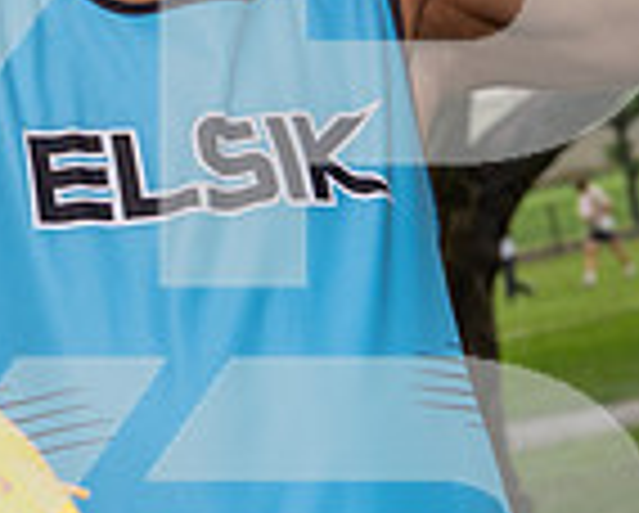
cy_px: 48
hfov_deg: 11.0
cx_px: 17
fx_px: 3276
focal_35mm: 173
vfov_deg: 8.9
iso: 500
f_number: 6.3
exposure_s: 1/250
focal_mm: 43
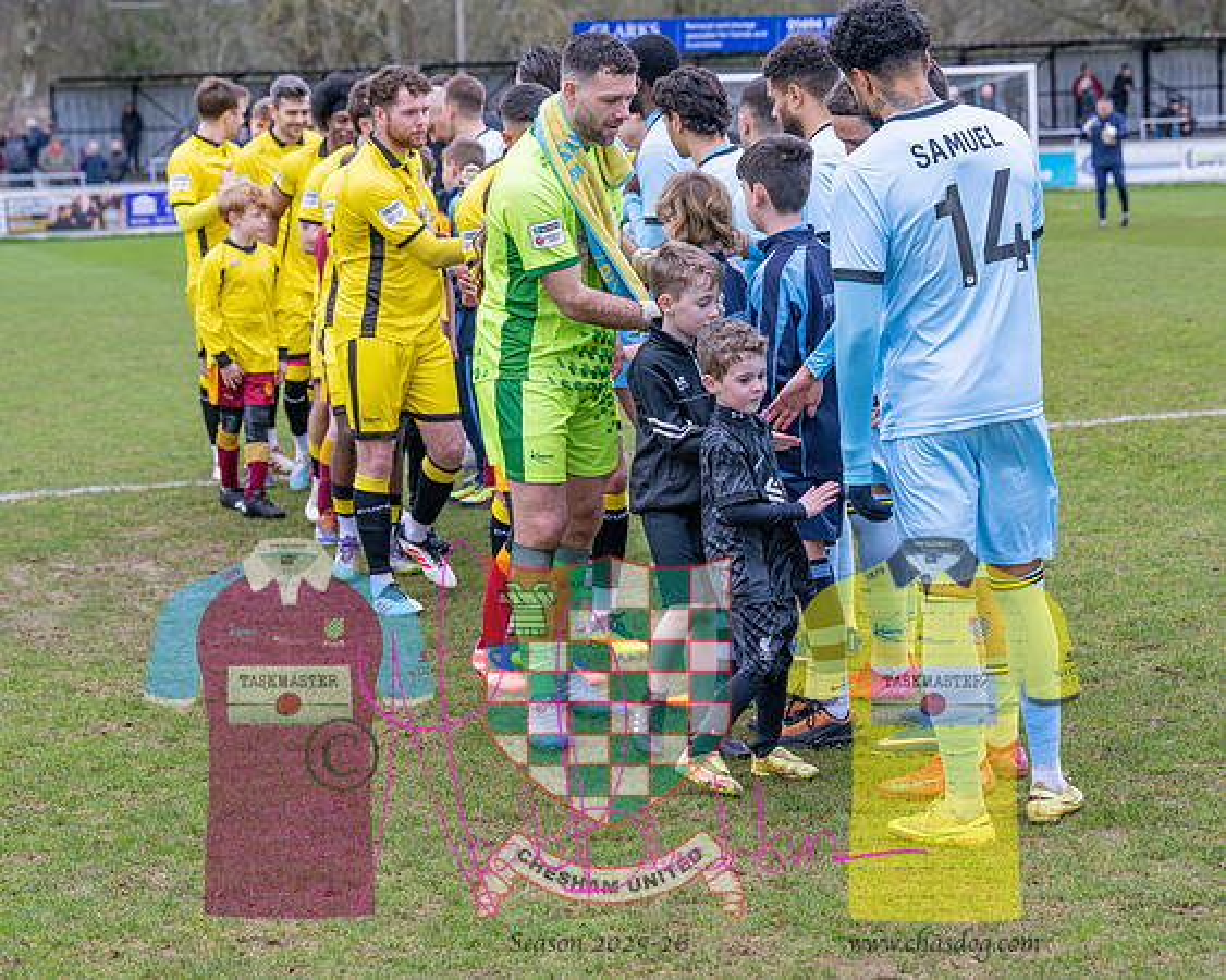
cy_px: 490
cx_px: 595
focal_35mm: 96
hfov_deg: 20.0
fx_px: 3472
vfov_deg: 16.1
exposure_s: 1/500
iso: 400
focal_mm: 85
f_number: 5
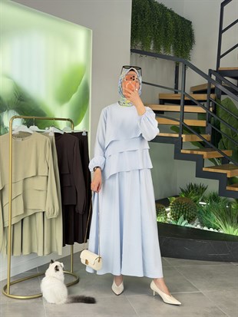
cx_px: 119
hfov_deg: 30.3
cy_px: 158
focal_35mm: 48
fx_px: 440
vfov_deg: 39.6
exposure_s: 1/148
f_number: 1.78
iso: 50
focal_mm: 6.76
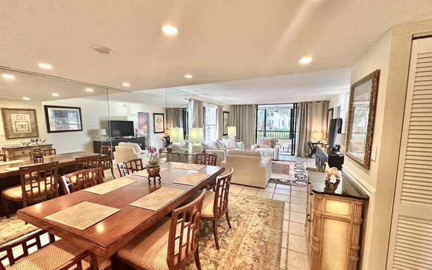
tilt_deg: -5.8
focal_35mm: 15
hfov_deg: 101.5
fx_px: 177
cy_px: 143
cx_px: 216
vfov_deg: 74.7
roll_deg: -0.2
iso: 250
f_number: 2.2
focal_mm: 2.22
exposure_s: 1/120
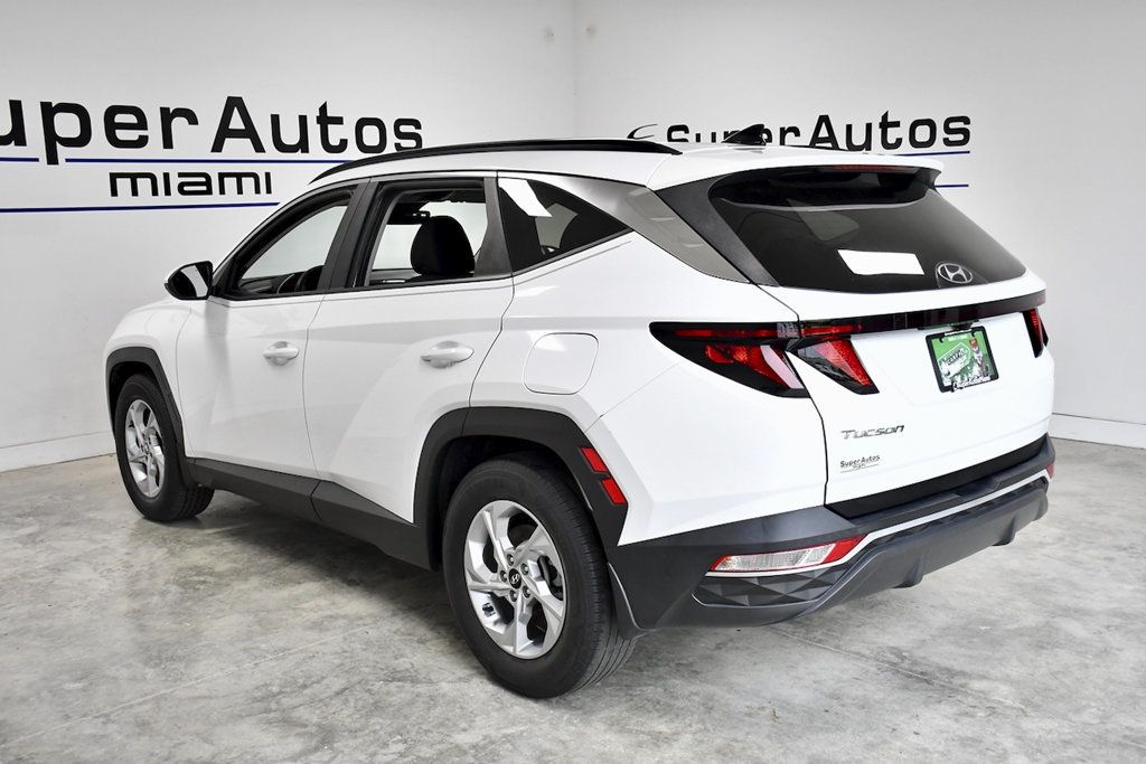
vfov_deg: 38.9
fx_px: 1082
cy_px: 382
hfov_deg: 55.8
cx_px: 573
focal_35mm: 34
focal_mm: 23
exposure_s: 1/500
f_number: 5.6
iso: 2000
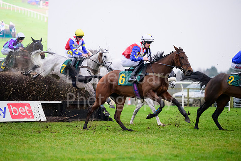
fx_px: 971
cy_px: 80
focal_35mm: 145
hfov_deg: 14.2
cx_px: 120
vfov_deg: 9.5
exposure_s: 1/1000
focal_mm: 145
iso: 4000
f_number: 2.8
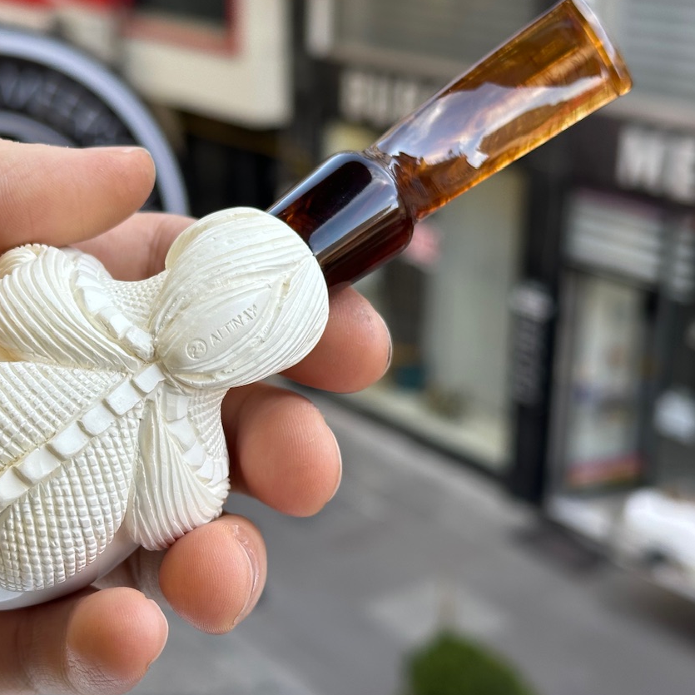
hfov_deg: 26.3
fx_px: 1476
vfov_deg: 26.5
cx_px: 234
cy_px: 335
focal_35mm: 65
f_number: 1.78
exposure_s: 1/258
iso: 64
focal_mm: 6.86
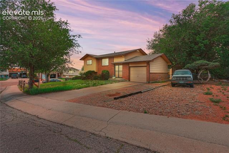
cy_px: 76
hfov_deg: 95.0
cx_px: 114
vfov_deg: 72.0
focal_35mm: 16
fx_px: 105
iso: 200
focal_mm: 11
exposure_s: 1/80
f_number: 8
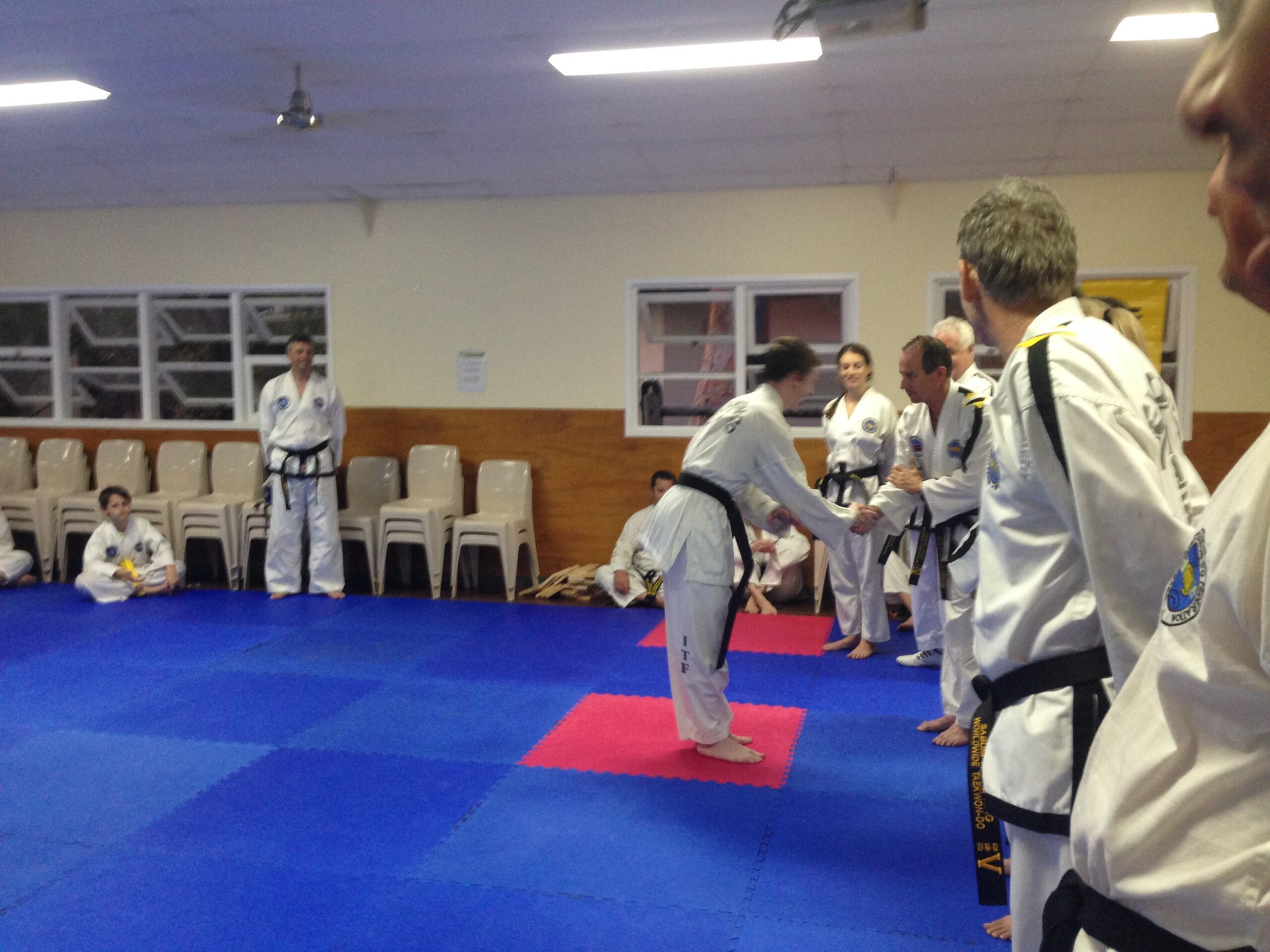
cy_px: 476
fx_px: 1211
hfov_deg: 55.4
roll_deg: -0.6
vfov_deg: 42.9
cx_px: 635
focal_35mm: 33
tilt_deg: -6.4
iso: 160
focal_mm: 4.12
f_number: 2.4
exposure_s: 1/20
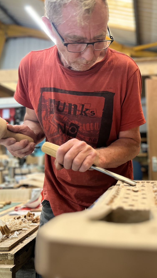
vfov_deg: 57.8
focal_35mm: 34
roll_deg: +2.1
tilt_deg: +8.0
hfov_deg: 33.8
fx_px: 252
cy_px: 120
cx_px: 122
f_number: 1.5
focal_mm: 5.7
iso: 100
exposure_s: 1/50
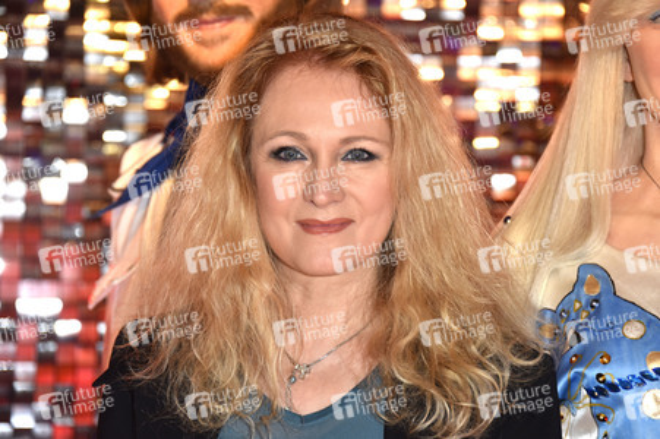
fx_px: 2748
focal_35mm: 150
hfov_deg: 13.7
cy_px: 220
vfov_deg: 9.1
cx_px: 330
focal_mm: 150
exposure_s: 1/160
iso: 1000
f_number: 5.6
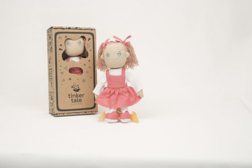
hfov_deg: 38.2
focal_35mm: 52
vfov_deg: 26.0
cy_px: 82
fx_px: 364
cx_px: 122
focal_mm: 50
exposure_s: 1/250
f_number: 4.5
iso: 200
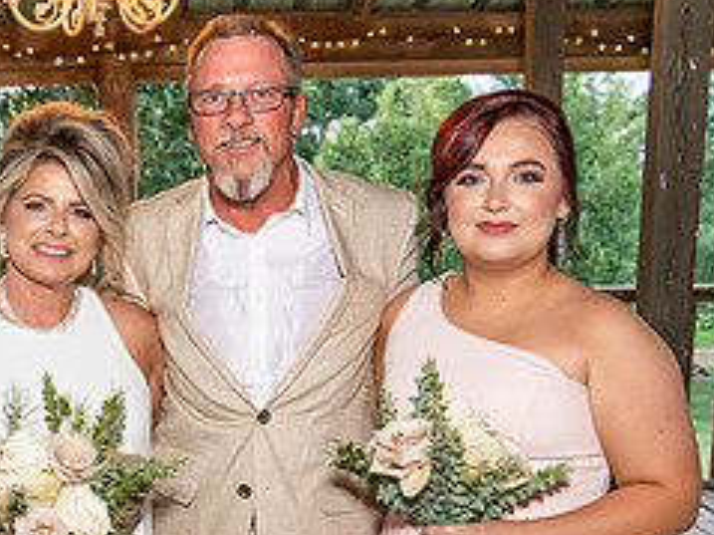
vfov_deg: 25.6
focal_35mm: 56
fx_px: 1154
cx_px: 15
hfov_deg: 31.9
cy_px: 435
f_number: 4.5
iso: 1600
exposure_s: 1/125
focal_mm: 24
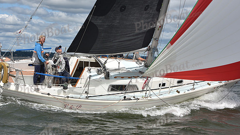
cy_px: 52
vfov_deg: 14.0
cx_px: 110
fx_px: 547
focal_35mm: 86
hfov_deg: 24.7
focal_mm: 70
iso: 250
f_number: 11
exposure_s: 1/800
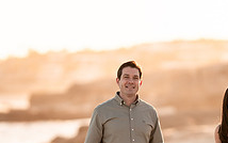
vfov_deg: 3.5
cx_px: 139
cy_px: 178
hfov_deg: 5.6
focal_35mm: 373
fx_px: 2319
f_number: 1.8
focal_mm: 135
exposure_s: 1/3200
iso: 100
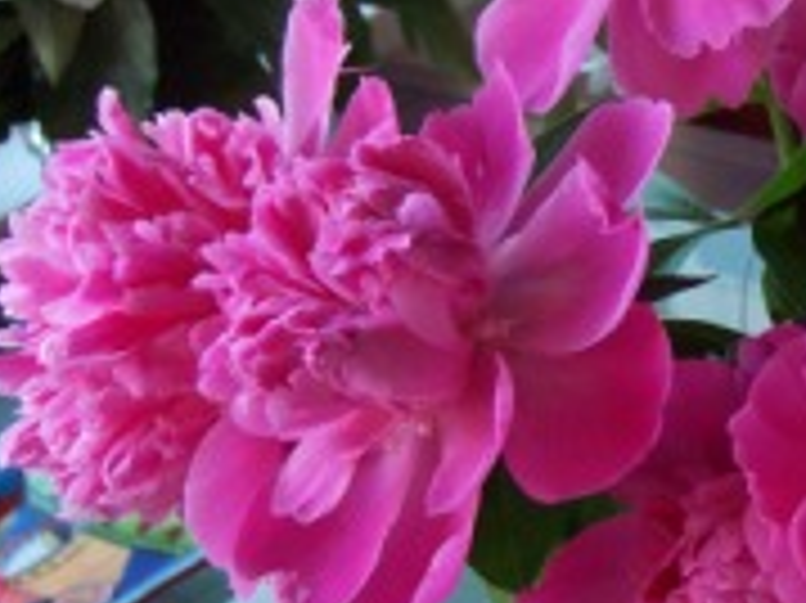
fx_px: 2094
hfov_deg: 20.3
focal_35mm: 90
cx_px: 977
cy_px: 243
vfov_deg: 16.4
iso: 160
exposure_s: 1/8
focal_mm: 6.2
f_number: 2.8
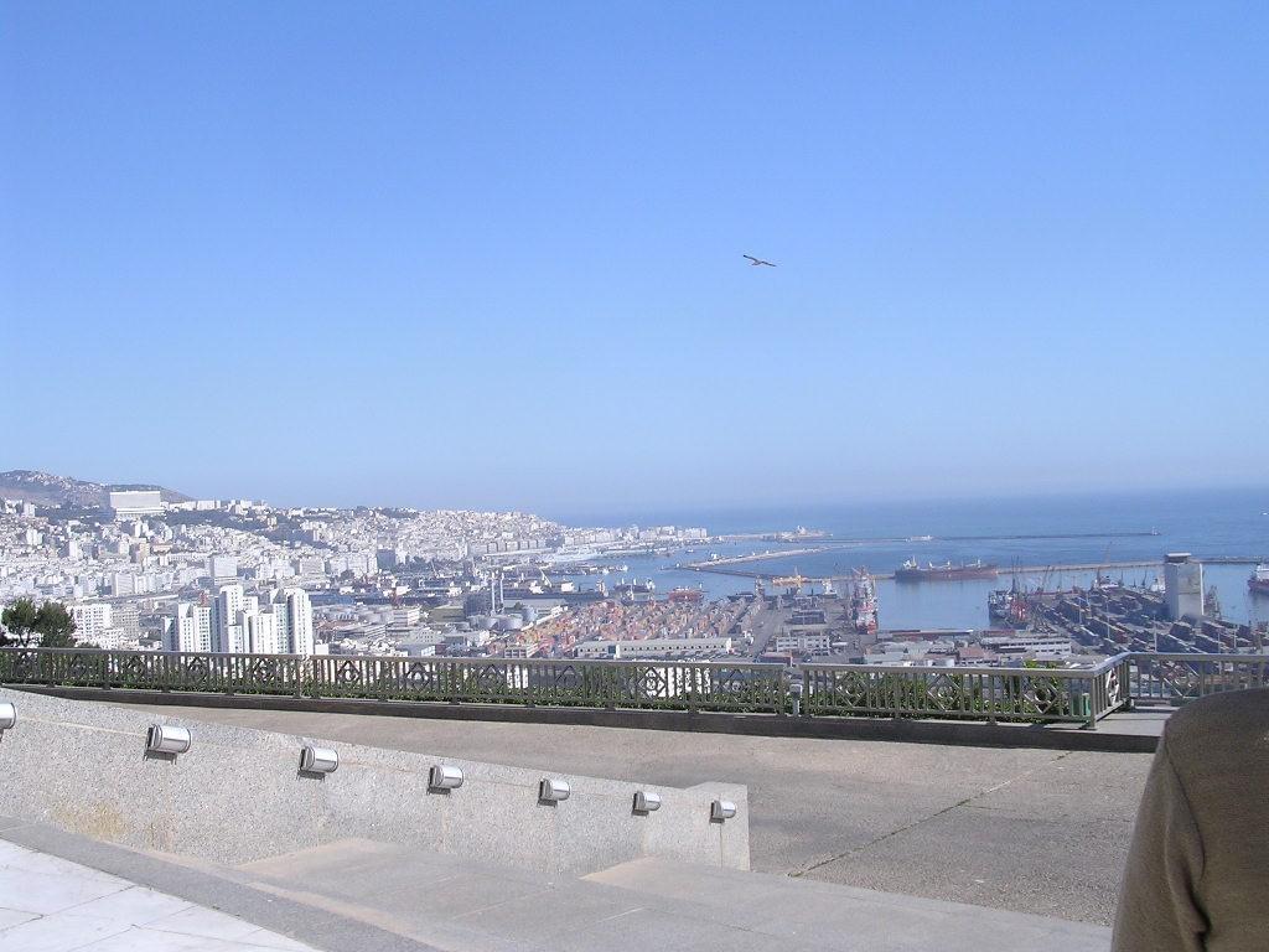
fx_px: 1393
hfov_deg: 49.0
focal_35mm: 38
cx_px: 634
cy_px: 476
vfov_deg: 37.7
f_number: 5.6
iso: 100
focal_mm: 5.8
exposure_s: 1/274
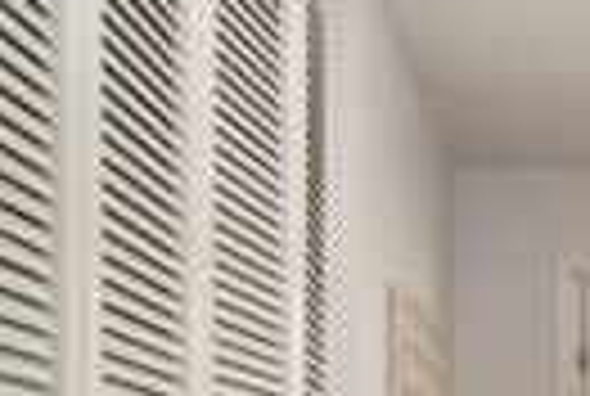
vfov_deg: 20.3
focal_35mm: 61
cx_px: 671
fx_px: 1002
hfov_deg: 29.2
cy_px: 529
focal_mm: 20
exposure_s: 1/3
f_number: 8
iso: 200
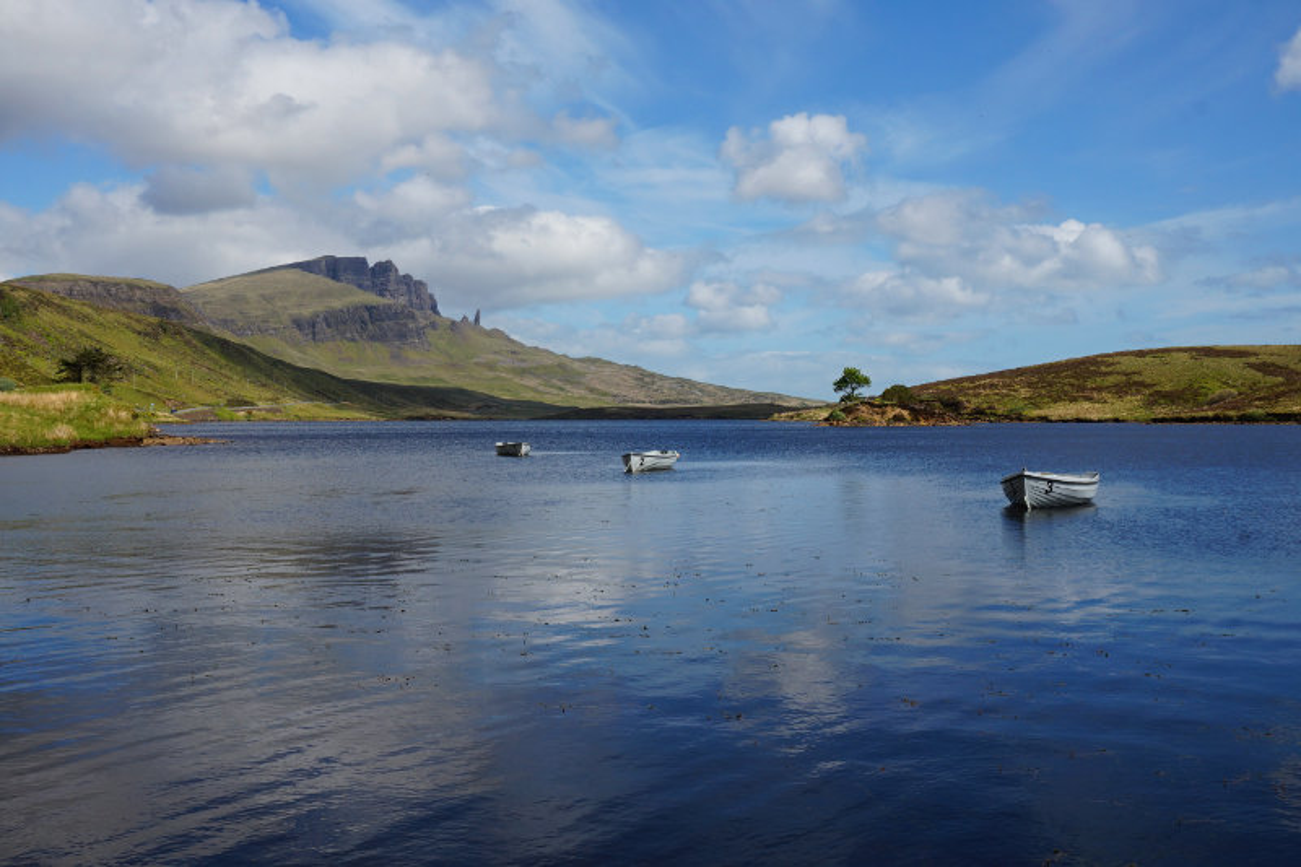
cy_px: 434
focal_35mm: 39
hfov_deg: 49.6
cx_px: 650
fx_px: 1409
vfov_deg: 34.2
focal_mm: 26
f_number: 14
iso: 100
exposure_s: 1/160
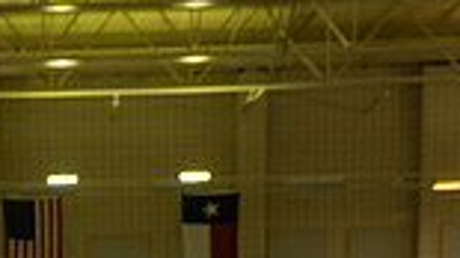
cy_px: 658
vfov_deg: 7.9
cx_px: 27
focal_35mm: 140
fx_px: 1707
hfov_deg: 15.1
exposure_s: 1/250
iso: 500
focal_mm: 46
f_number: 7.1
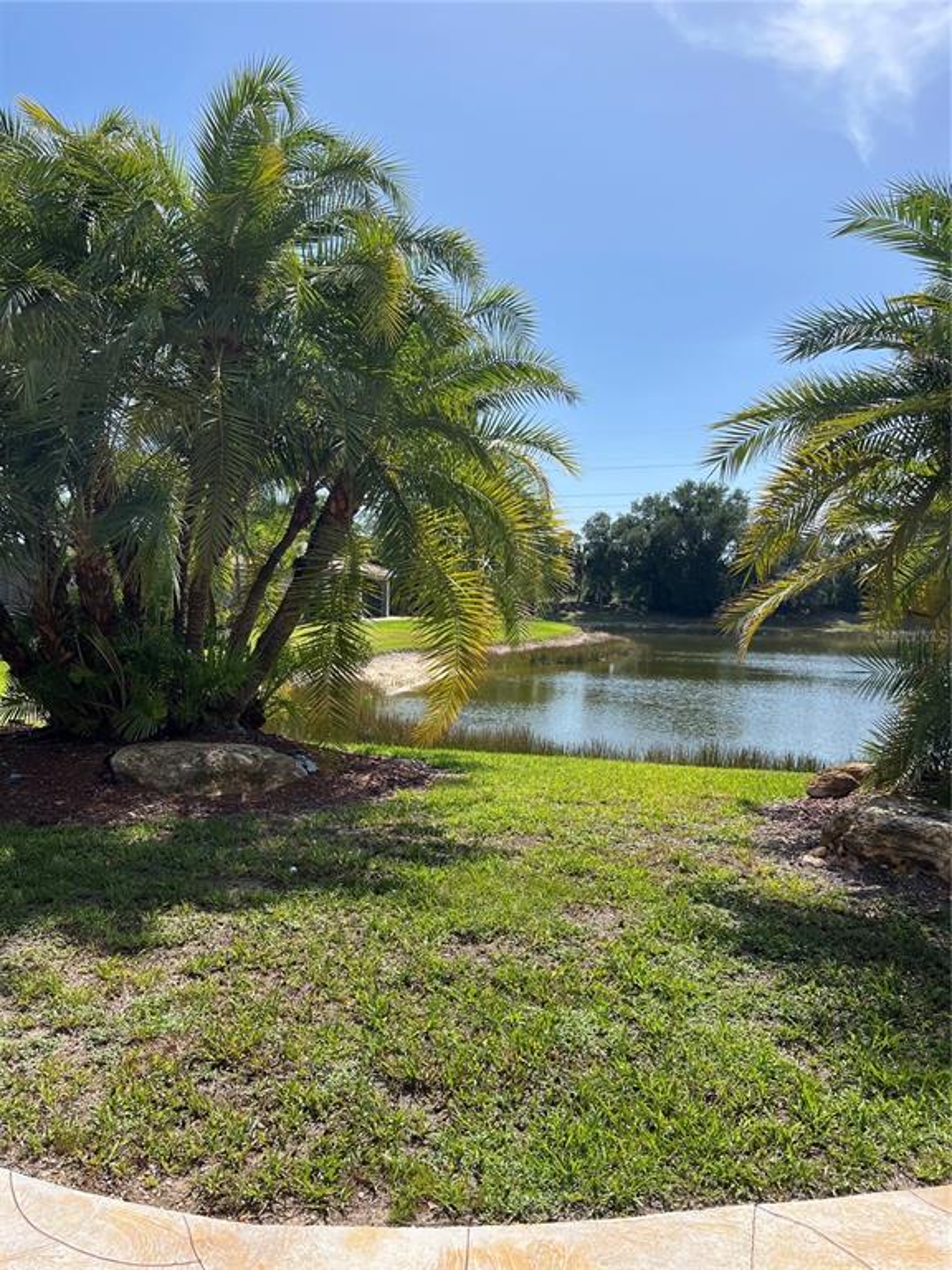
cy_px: 635
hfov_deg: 53.1
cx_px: 476
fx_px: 953
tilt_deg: -0.5
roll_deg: -0.8
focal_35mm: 26
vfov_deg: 67.3
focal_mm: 5.7
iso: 50
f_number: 1.5
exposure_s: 1/4115
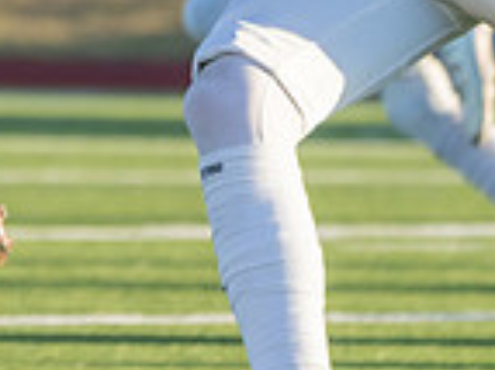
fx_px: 13673
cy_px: -248
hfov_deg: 2.1
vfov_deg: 1.6
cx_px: -492
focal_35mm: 957
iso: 500
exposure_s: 1/1250
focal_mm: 200
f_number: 5.6
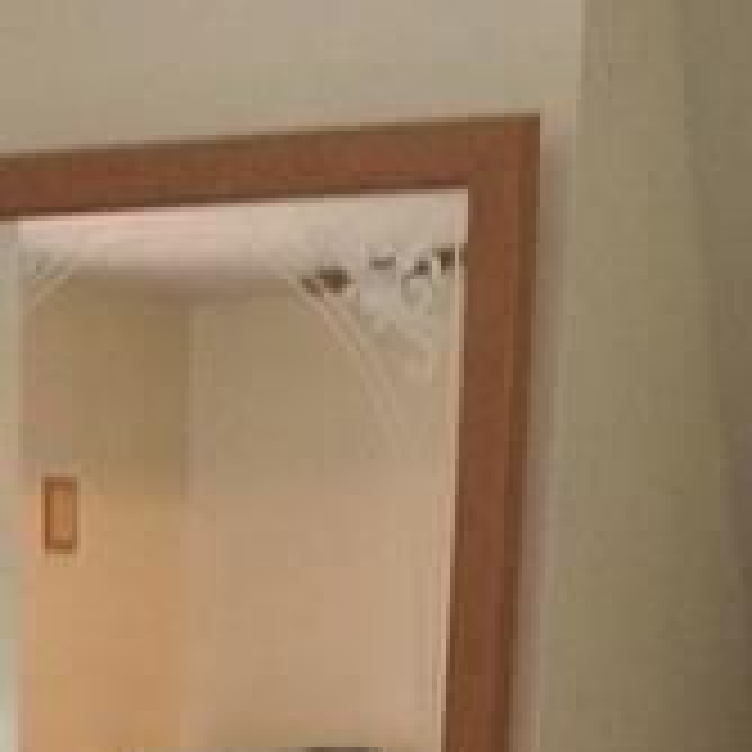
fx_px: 2728
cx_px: -72
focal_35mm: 111
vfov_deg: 14.2
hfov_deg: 15.3
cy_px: 1270
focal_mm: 4.28
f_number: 2.4
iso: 320
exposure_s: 1/15
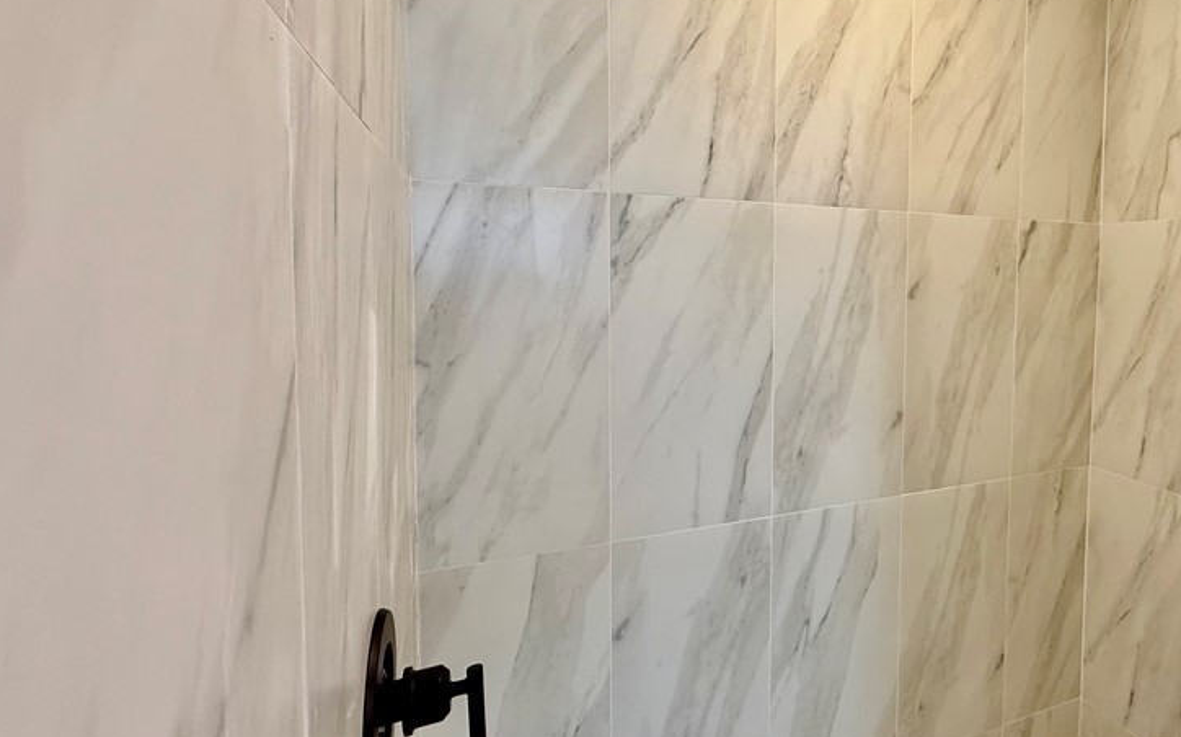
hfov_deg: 78.7
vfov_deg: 57.0
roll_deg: -0.8
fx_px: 676
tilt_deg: -2.7
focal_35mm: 21
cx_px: 817
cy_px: 315
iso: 125
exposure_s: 1/120
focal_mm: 2.22
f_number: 2.2
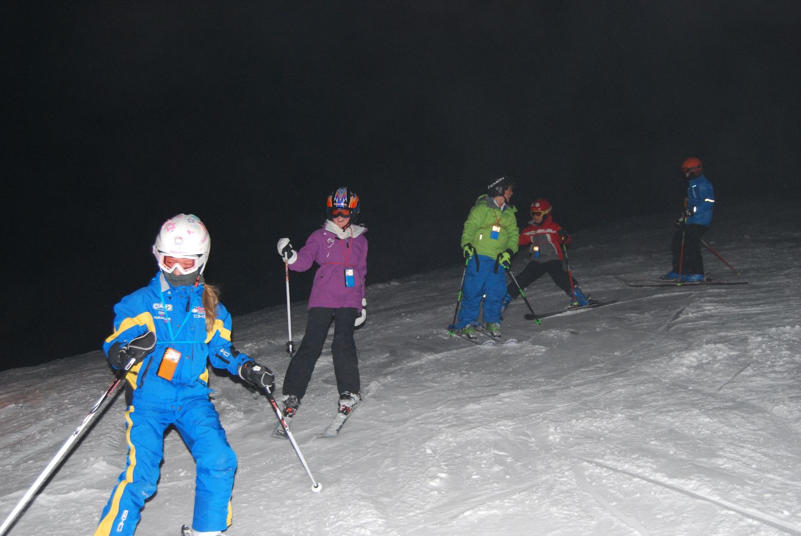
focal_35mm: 46
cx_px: 394
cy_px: 266
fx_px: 1025
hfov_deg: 42.7
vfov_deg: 29.3
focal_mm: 30
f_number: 4.2
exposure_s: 1/60
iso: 640
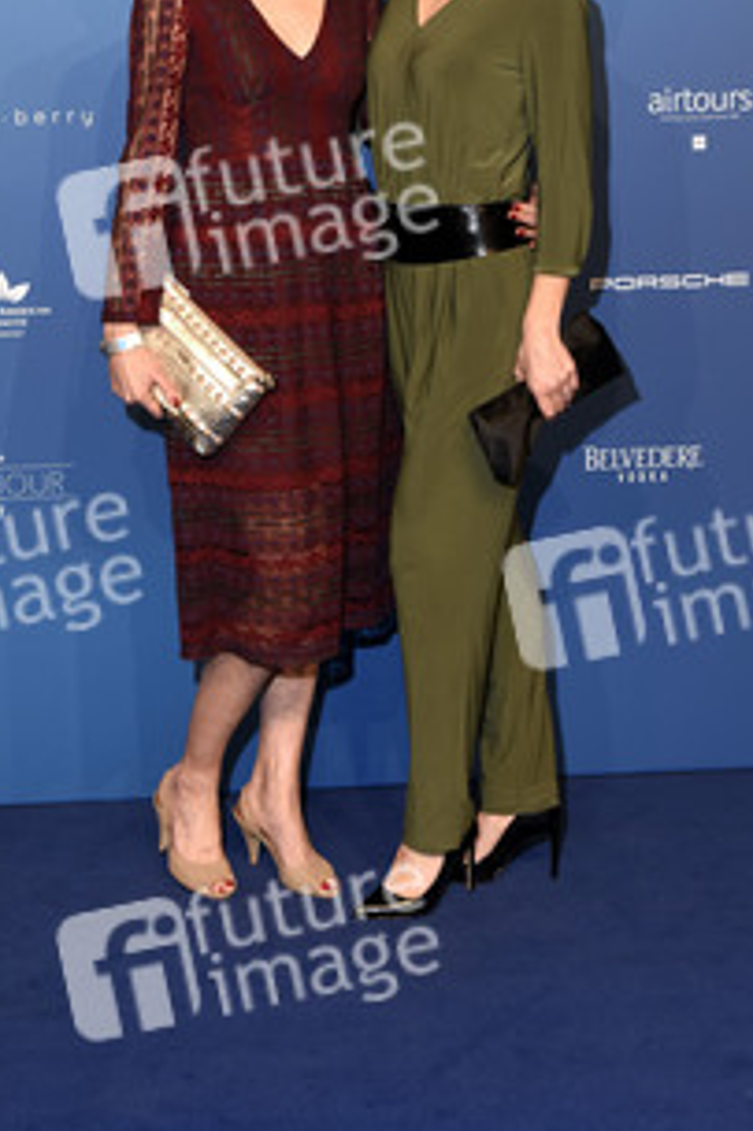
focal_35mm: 63
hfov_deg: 21.5
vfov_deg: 31.7
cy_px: 397
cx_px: 356
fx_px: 1979
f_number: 4
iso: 400
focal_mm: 32
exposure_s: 1/320
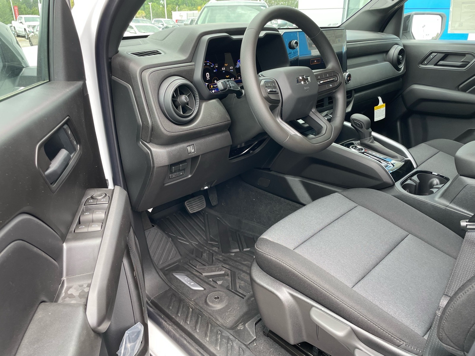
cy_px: 178
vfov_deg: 53.1
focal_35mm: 26
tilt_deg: -24.0
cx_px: 238
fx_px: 357
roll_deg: -0.2
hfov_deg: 67.3
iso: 64
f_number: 1.6
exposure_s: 1/121
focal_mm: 4.2
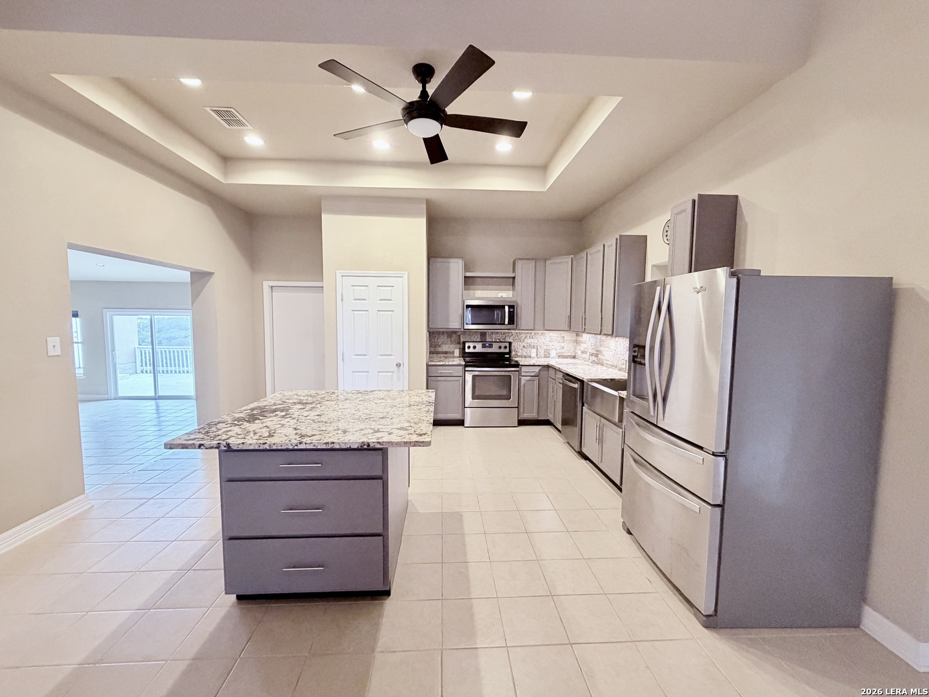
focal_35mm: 14
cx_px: 464
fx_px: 376
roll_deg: -0.5
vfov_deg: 85.7
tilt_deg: -3.8
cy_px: 348
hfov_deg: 102.1
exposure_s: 1/60
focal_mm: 2.22
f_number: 2.2
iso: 320
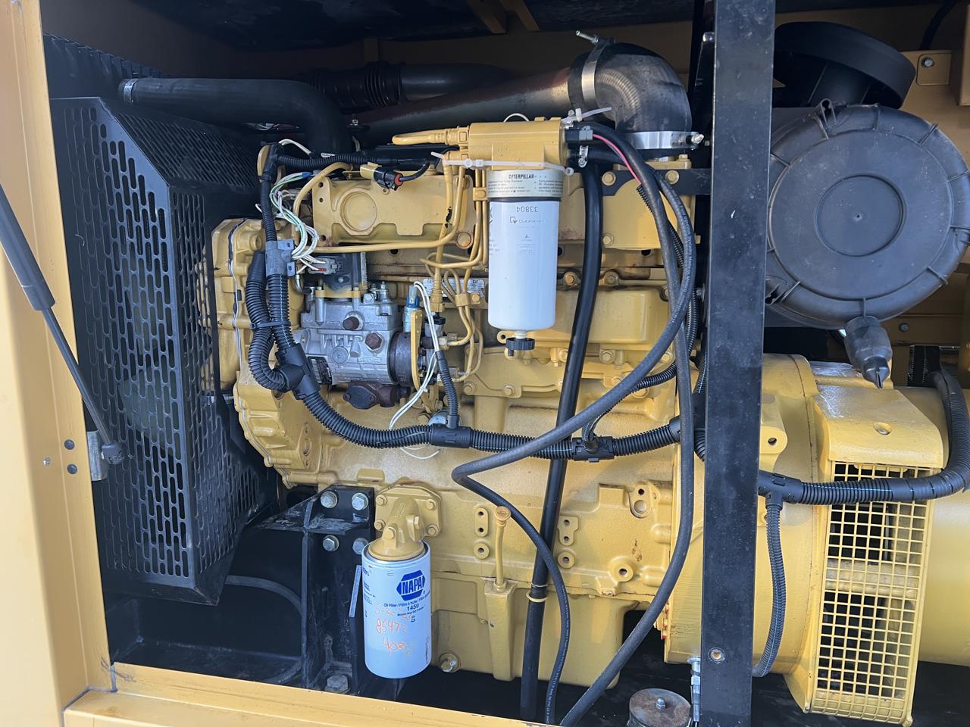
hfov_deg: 67.3
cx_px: 485
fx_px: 729
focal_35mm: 26
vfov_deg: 53.1
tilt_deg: -6.9
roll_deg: -0.2
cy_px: 364
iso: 125
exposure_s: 1/88
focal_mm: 5.7
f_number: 1.5
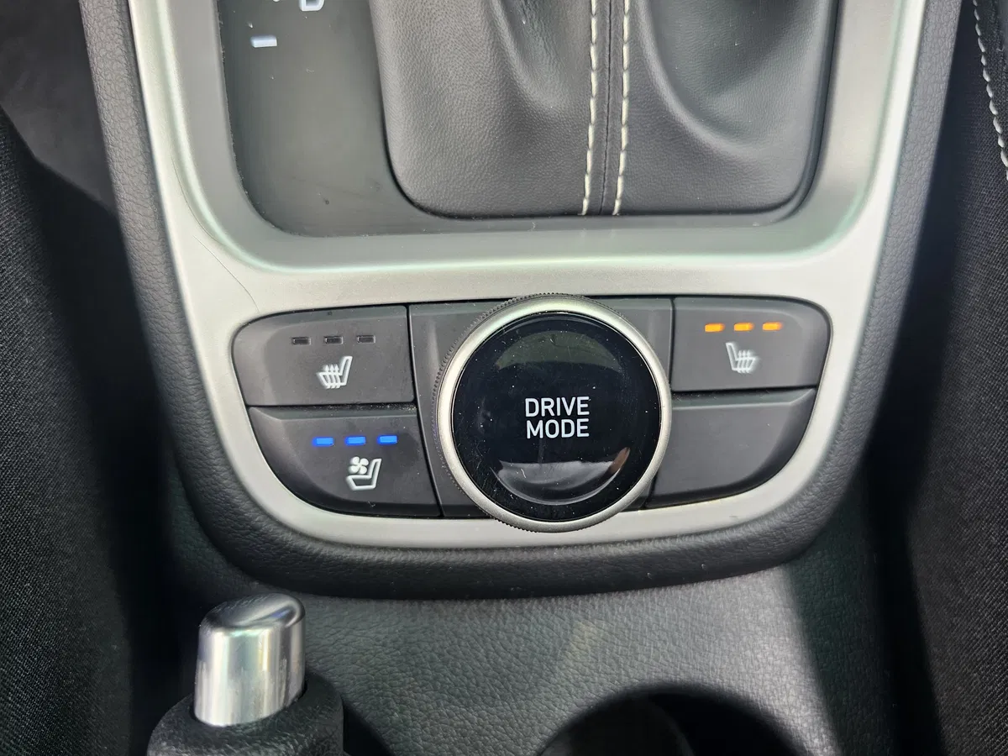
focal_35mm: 23
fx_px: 670
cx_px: 504
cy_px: 378
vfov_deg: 58.9
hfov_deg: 73.9
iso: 100
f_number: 1.7
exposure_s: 1/120
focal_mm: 6.3
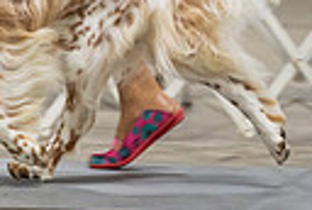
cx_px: -290
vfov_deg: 1.9
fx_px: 6211
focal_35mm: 715
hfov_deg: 2.9
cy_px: -133
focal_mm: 158
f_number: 2.8
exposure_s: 1/200
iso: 2500
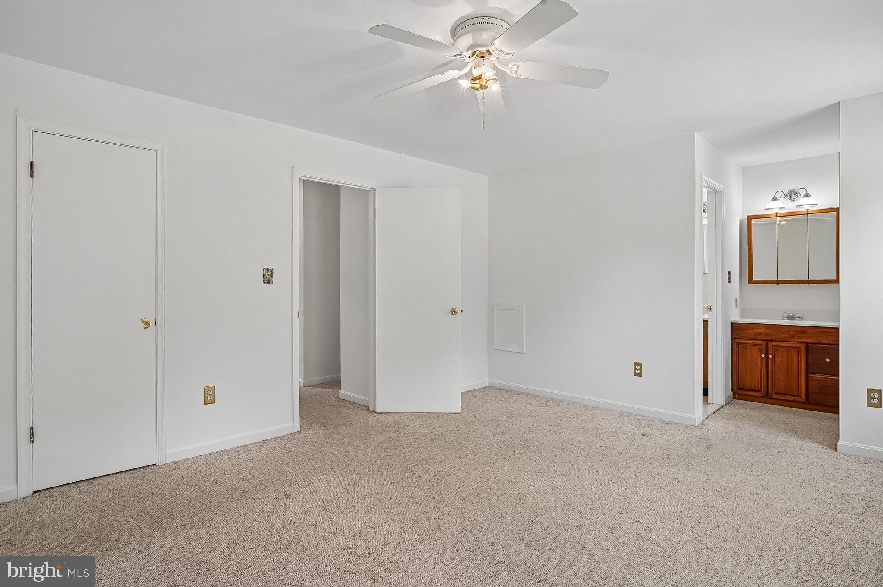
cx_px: 442
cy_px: 294
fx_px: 441
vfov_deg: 67.3
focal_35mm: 18
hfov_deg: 90.1
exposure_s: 1/4
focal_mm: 18
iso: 100
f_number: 8
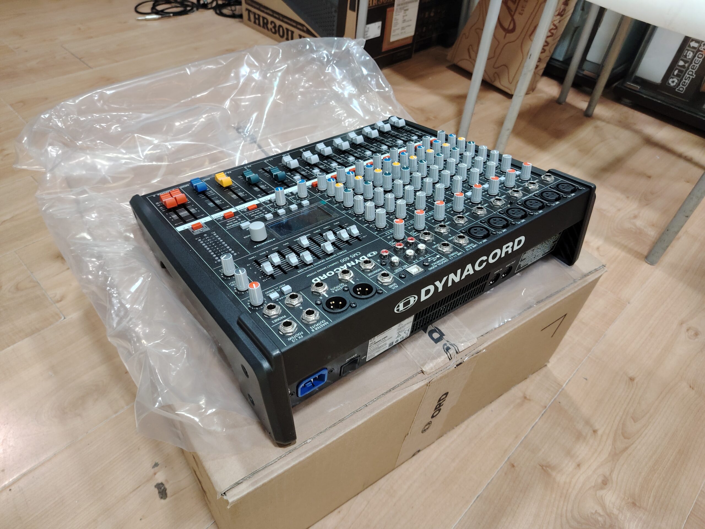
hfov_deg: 71.6
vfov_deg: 56.8
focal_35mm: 24
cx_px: 352
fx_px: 489
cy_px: 264
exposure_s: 1/100
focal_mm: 5.25
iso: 3759
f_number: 1.75
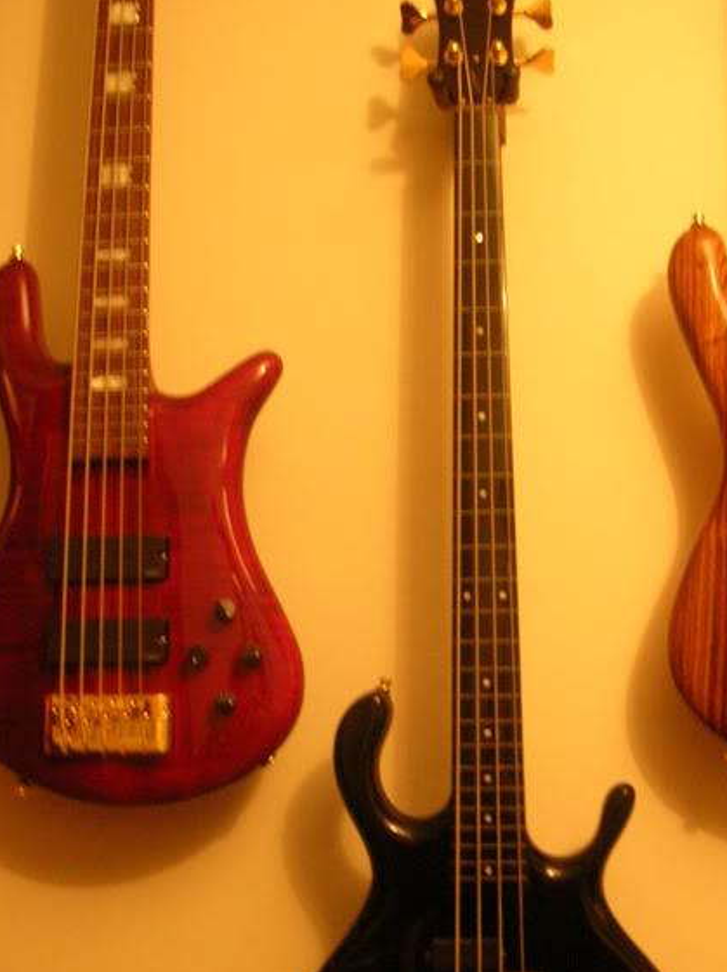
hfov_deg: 28.9
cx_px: 475
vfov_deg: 37.9
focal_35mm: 50
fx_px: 1402
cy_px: 634
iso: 200
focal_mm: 5.8
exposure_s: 1/1.7
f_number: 2.8
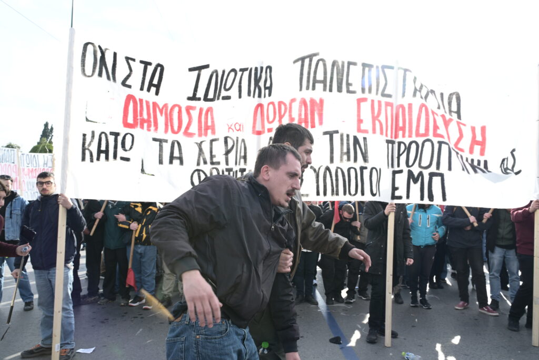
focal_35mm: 28
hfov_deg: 65.5
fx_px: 419
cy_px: 180
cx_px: 270
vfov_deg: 46.4
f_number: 8
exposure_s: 1/320
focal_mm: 28
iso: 400
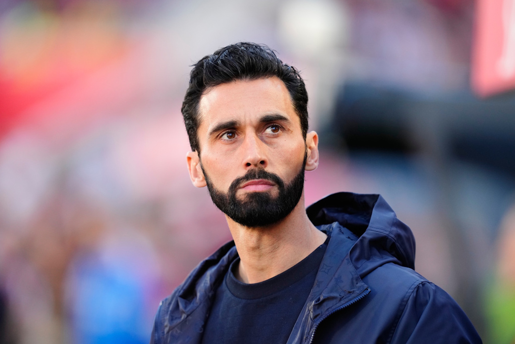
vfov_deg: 3.4
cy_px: 172
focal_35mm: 400
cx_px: 258
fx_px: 5722
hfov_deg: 5.2
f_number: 2.8
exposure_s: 1/2000
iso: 2000
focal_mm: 400
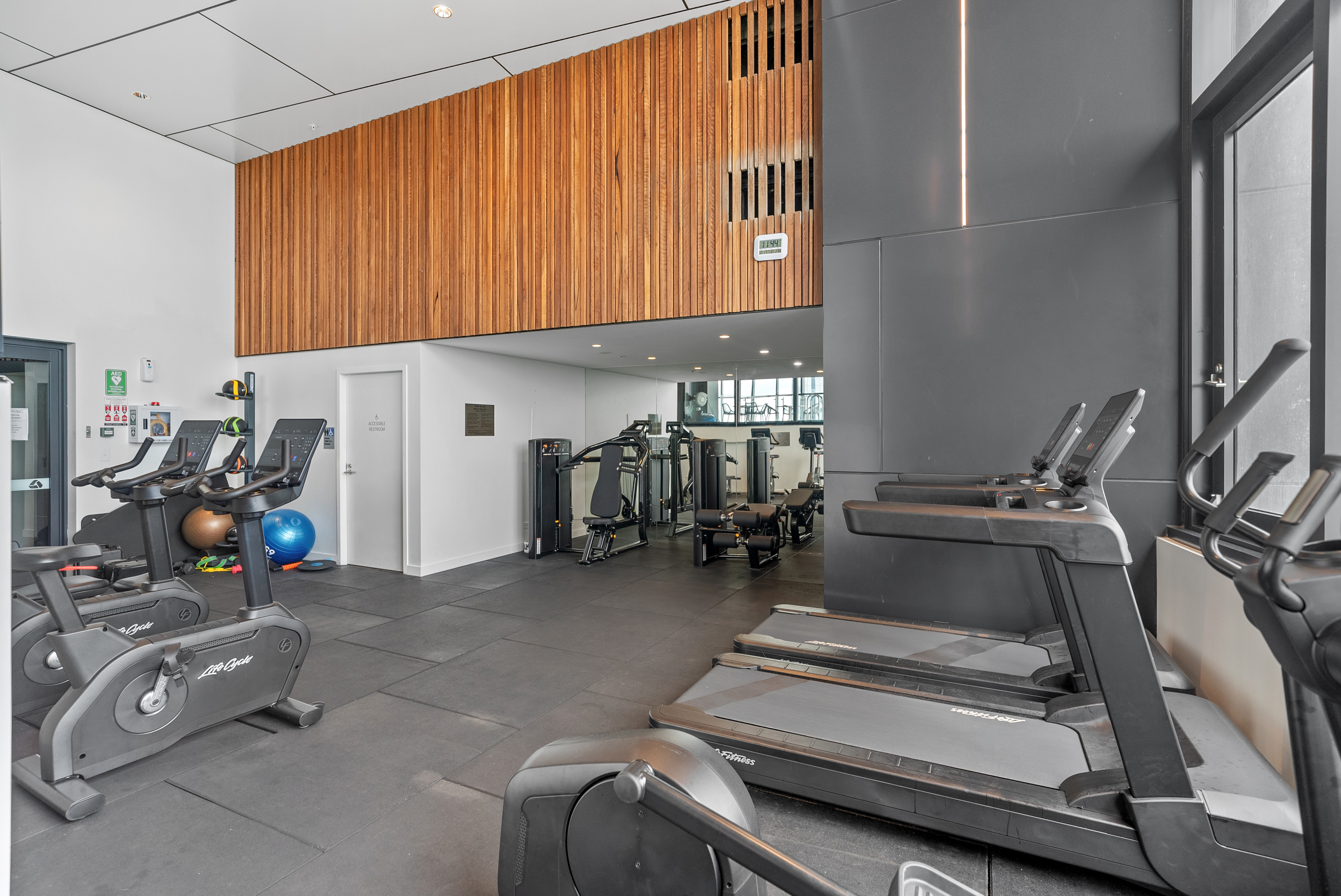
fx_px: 596
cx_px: 670
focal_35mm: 16
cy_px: 448
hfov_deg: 96.7
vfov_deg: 73.8
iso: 500
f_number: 2.8
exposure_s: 1/80
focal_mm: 16
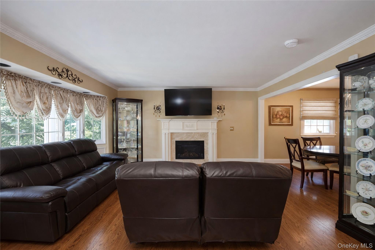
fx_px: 167
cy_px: 125
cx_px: 188
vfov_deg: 73.7
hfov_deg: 96.7
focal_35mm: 16
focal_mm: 16
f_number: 4
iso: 64
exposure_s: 1/8
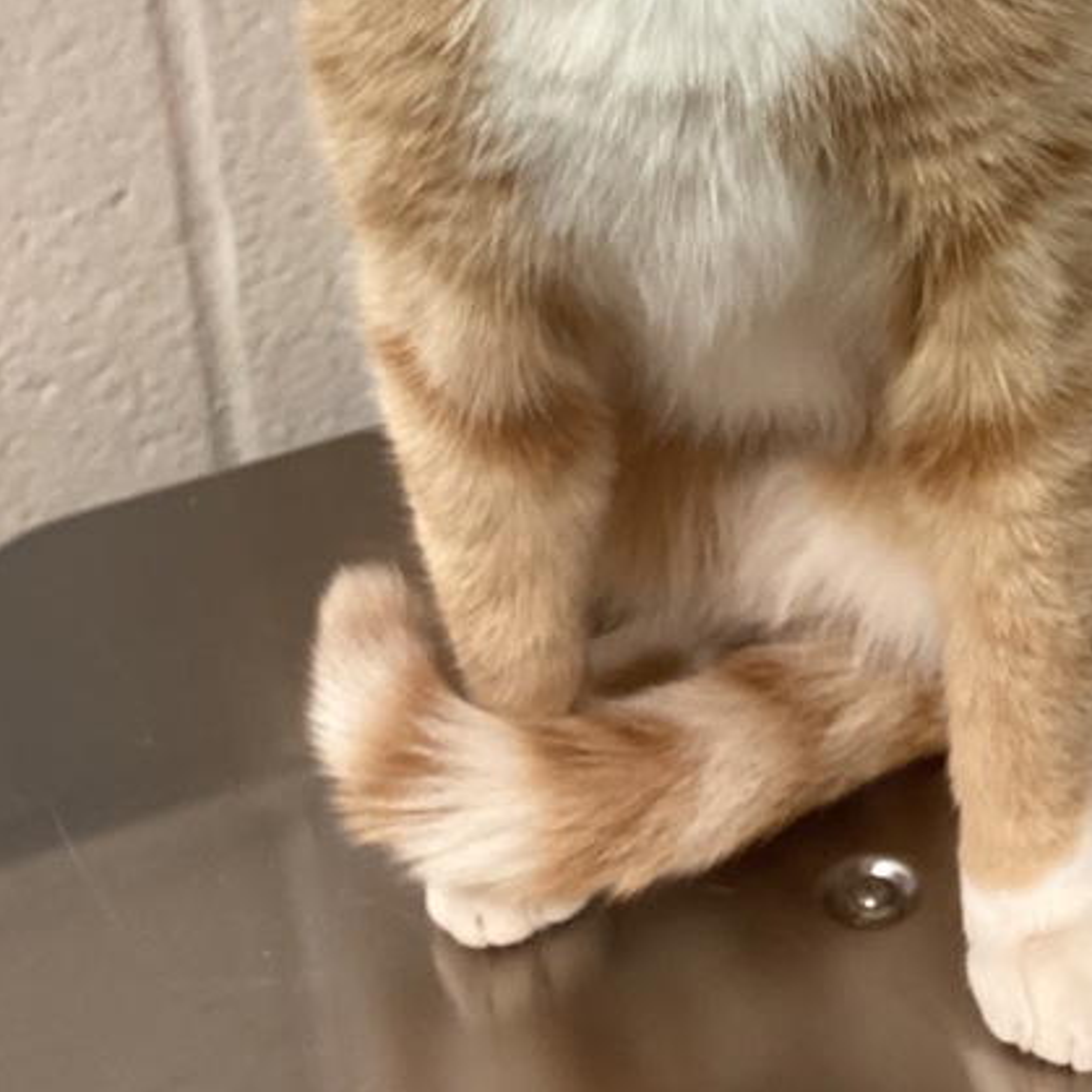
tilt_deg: -14.1
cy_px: -237
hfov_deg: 25.1
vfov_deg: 23.4
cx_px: 949
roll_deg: +3.7
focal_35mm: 67
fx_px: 2391
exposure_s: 1/60
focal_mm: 3.3
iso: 160
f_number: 2.4
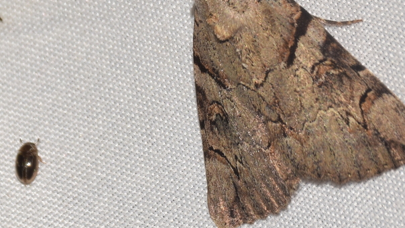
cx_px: 252
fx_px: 3759
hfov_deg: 6.2
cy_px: 33
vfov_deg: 3.5
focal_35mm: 350
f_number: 13
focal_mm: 140
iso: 100
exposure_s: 1/160
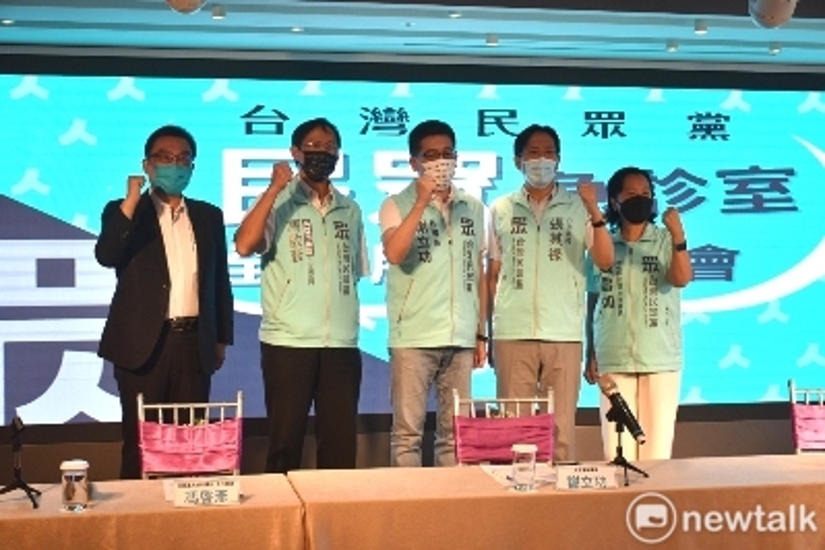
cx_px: 412
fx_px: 1203
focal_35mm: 52
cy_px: 275
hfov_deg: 37.9
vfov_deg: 25.8
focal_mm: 35
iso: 400
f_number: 5
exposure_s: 1/100
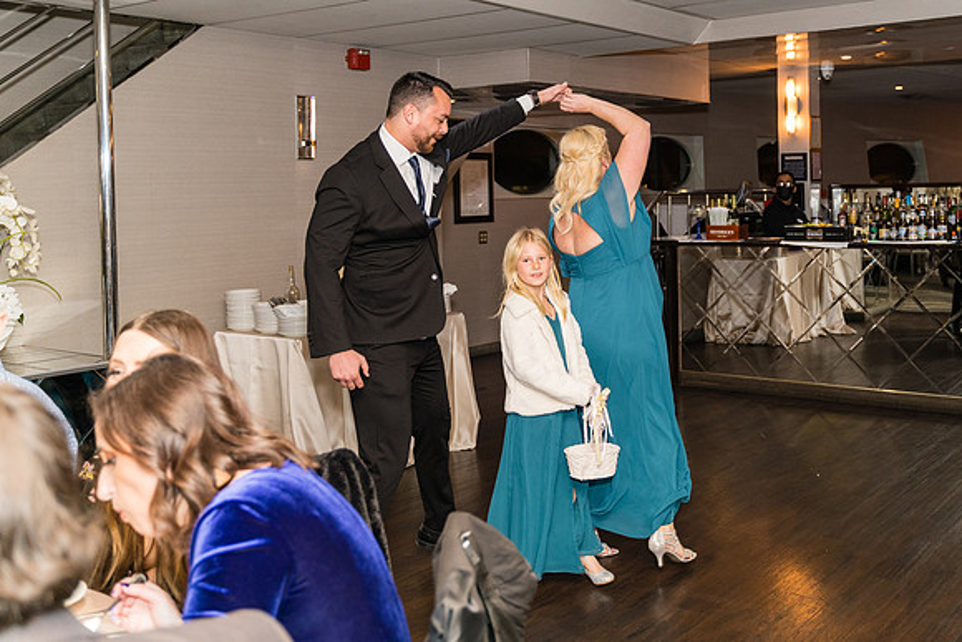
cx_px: 593
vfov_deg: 34.2
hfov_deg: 49.6
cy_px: 211
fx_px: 1032
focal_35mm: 39
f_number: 2.8
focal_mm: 28
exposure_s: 1/250
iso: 1000
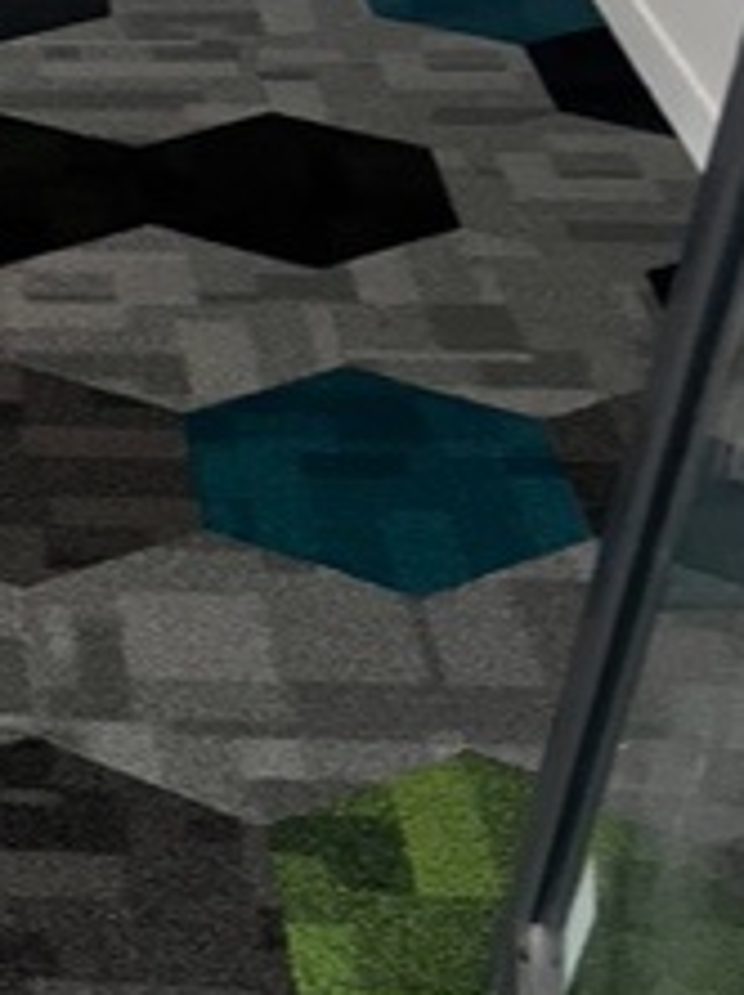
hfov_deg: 17.8
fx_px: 2153
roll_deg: +3.2
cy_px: 583
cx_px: -318
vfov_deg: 26.0
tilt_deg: -36.8
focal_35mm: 75
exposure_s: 1/33
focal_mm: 5.7
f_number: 1.5
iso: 640
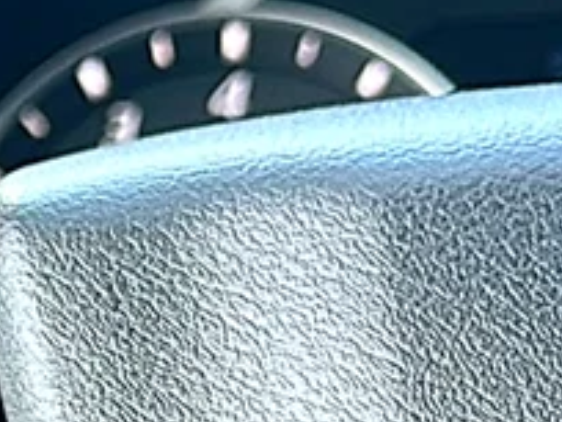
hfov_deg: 12.1
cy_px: 699
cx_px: -207
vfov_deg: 9.1
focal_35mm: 158
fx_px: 2565
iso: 64
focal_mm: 6.86
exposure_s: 1/135
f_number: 1.78
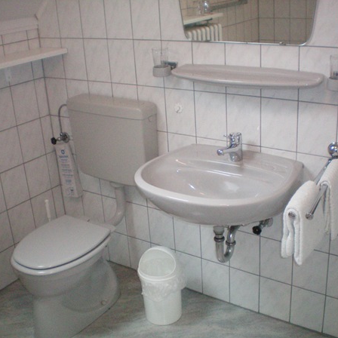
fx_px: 497
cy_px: 169
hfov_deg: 37.5
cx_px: 174
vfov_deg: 37.6
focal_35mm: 45
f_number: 3.1
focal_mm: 6.3
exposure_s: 1/60
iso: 320
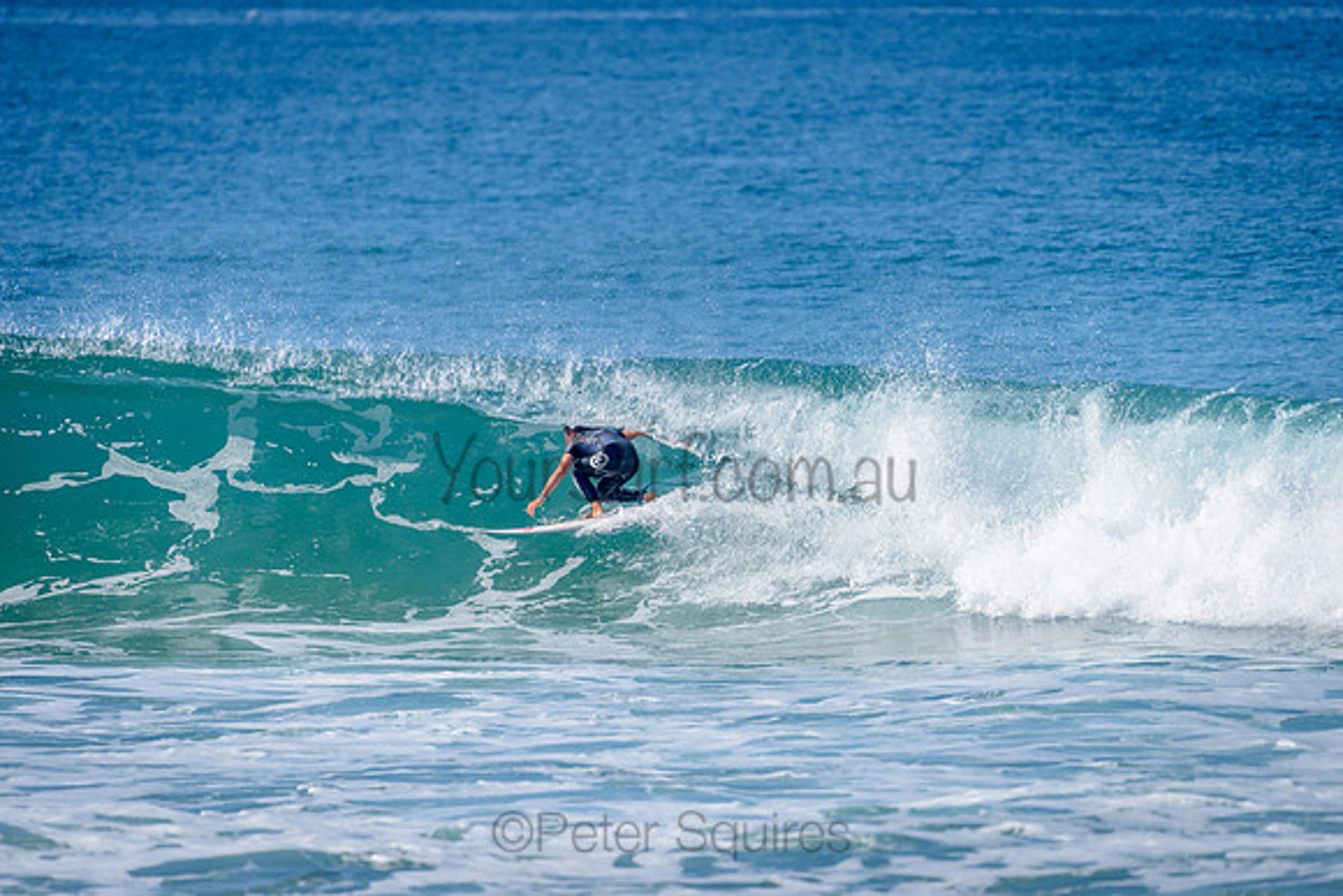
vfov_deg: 2.7
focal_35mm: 505
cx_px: 672
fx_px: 18849
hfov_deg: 4.1
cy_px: 448
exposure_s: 1/2000
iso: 140
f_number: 5.6
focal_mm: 500
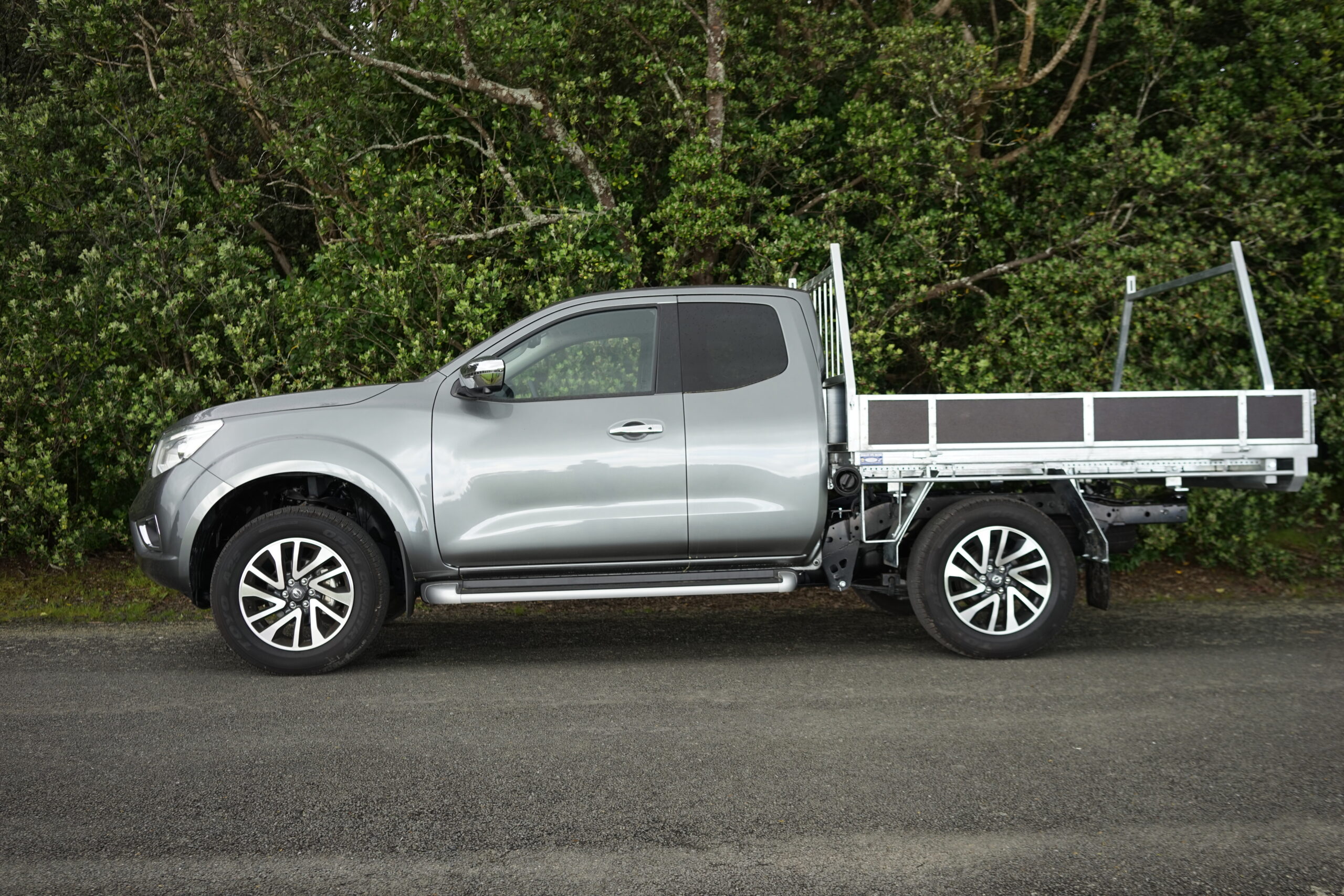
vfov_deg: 37.9
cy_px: 448
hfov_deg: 54.4
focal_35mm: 35
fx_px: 1307
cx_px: 672
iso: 125
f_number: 4
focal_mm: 35
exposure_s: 1/125
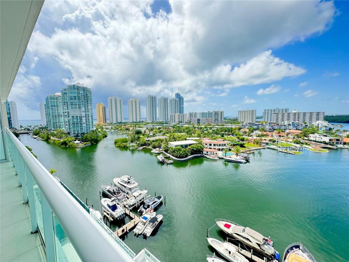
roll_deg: +1.1
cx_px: 174
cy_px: 131
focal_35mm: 14
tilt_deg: -6.2
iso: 40
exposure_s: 1/488
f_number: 2.2
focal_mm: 2.22
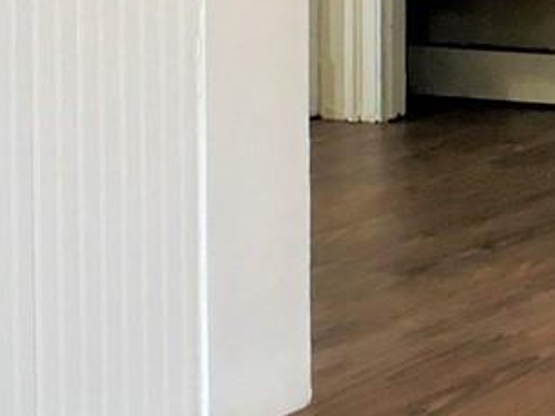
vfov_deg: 7.5
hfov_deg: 9.7
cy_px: -193
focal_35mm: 194
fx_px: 3108
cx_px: 956
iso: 50
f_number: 2.2
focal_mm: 4.15
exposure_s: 1/30
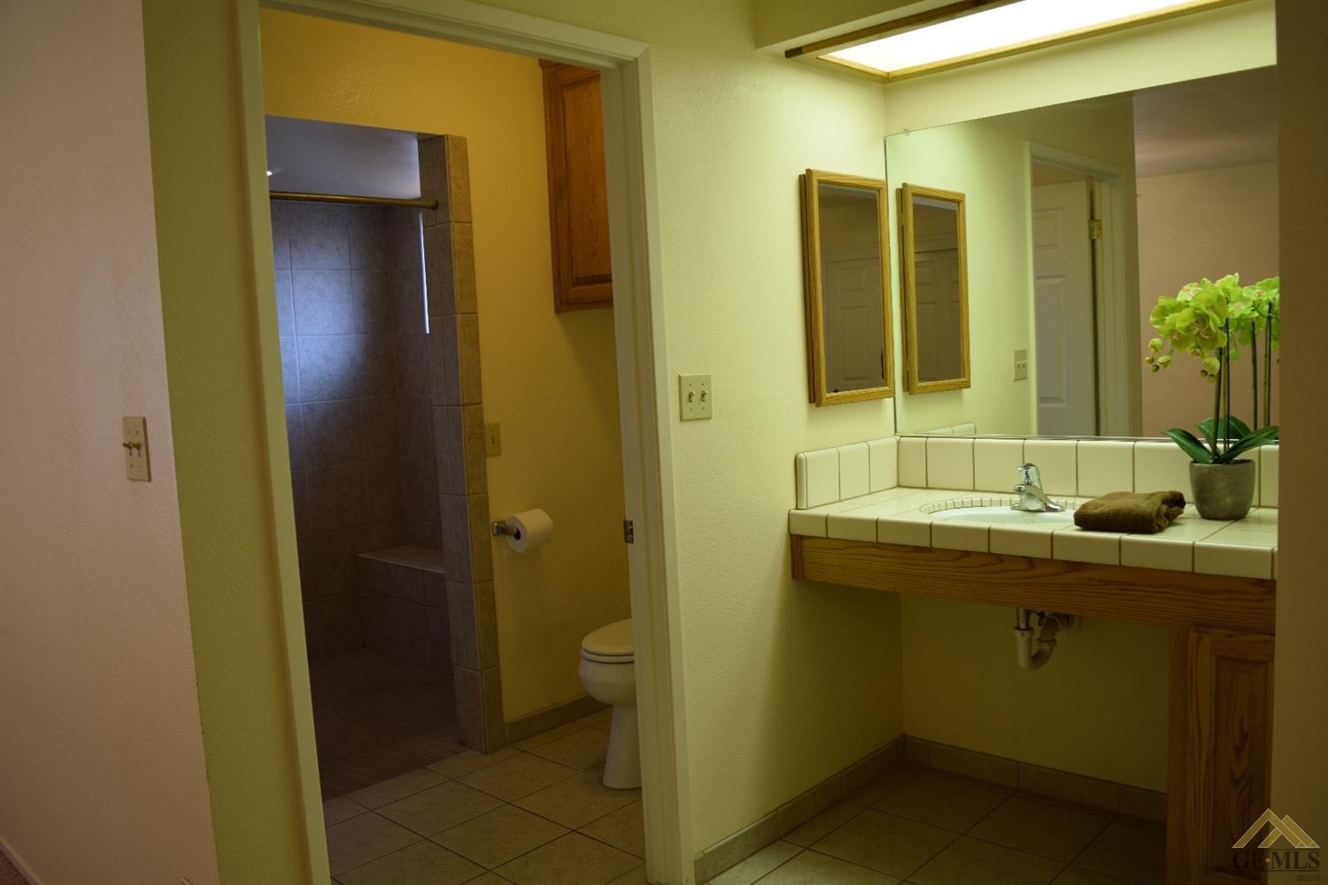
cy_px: 442
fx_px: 996
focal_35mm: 27
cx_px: 664
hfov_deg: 67.4
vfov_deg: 47.9
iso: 450
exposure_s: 1/60
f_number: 4
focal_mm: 18
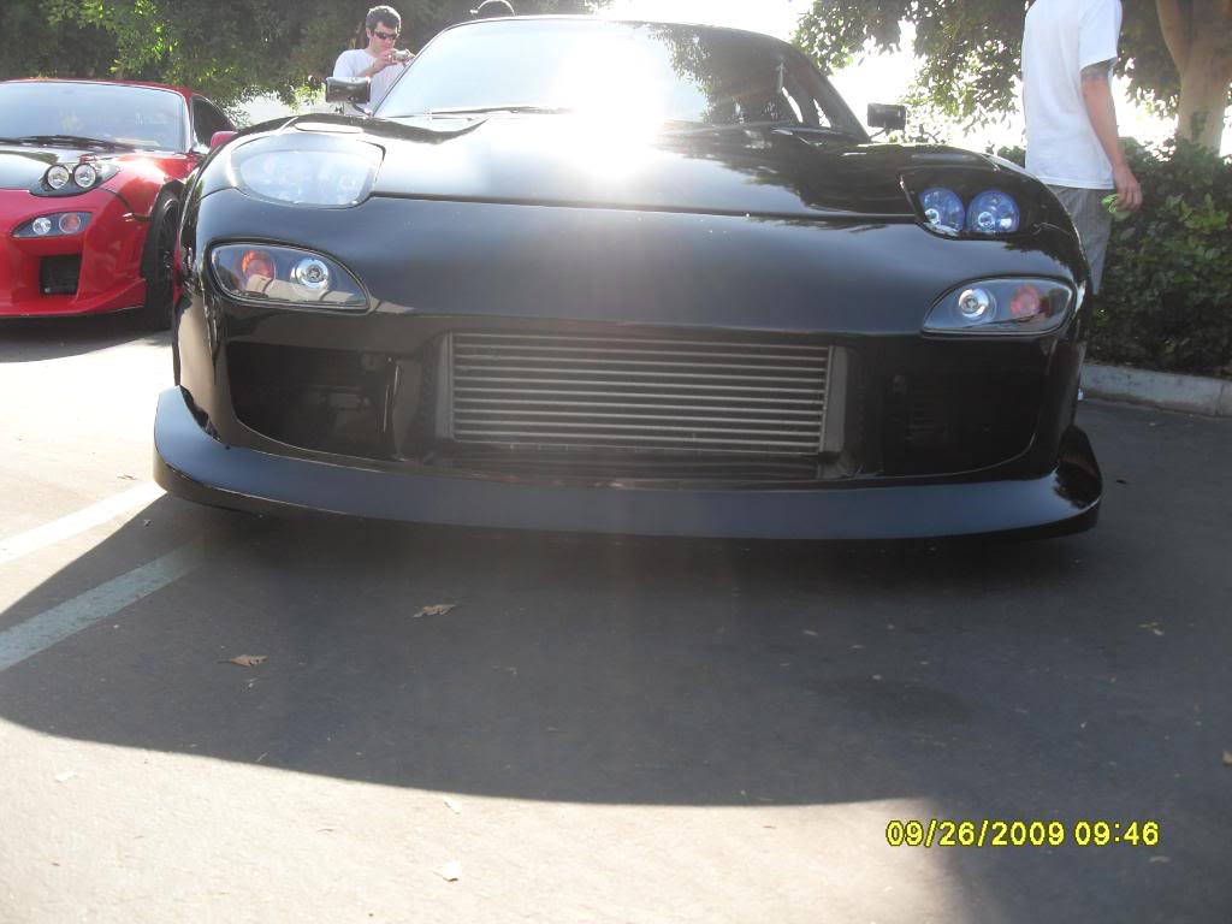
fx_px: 1210
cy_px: 462
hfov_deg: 54.0
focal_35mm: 34
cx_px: 616
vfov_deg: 41.8
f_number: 2.8
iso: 80
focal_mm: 6.3
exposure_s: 1/250
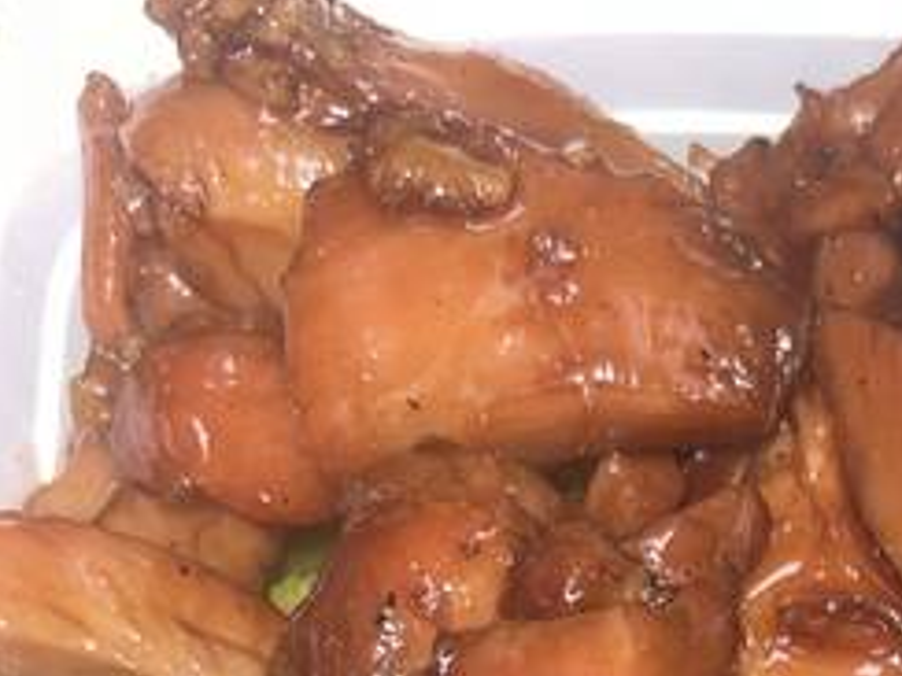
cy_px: 1206
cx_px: 773
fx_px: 2032
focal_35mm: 78
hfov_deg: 24.5
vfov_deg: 16.1
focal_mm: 5.7
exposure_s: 1/28
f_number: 1.5
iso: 32
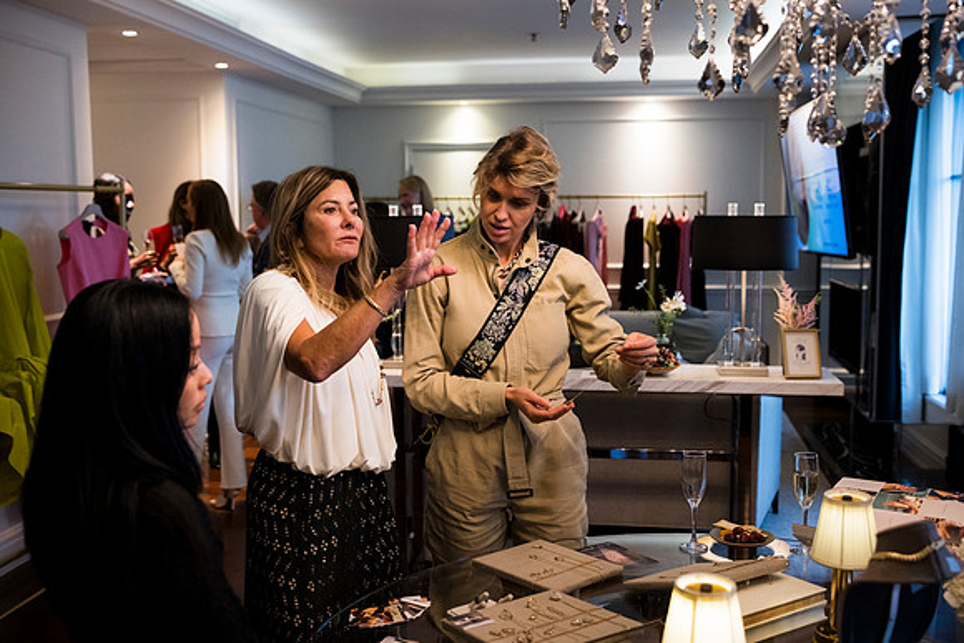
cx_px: 482
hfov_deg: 53.1
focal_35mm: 36
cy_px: 322
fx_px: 964
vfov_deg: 36.9
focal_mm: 36
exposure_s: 1/160
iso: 2000
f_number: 3.2
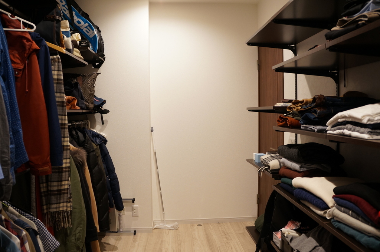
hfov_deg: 67.4
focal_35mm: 27
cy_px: 126
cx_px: 190
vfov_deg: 47.9
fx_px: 285
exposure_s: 1/25
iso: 400
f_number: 4
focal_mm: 18
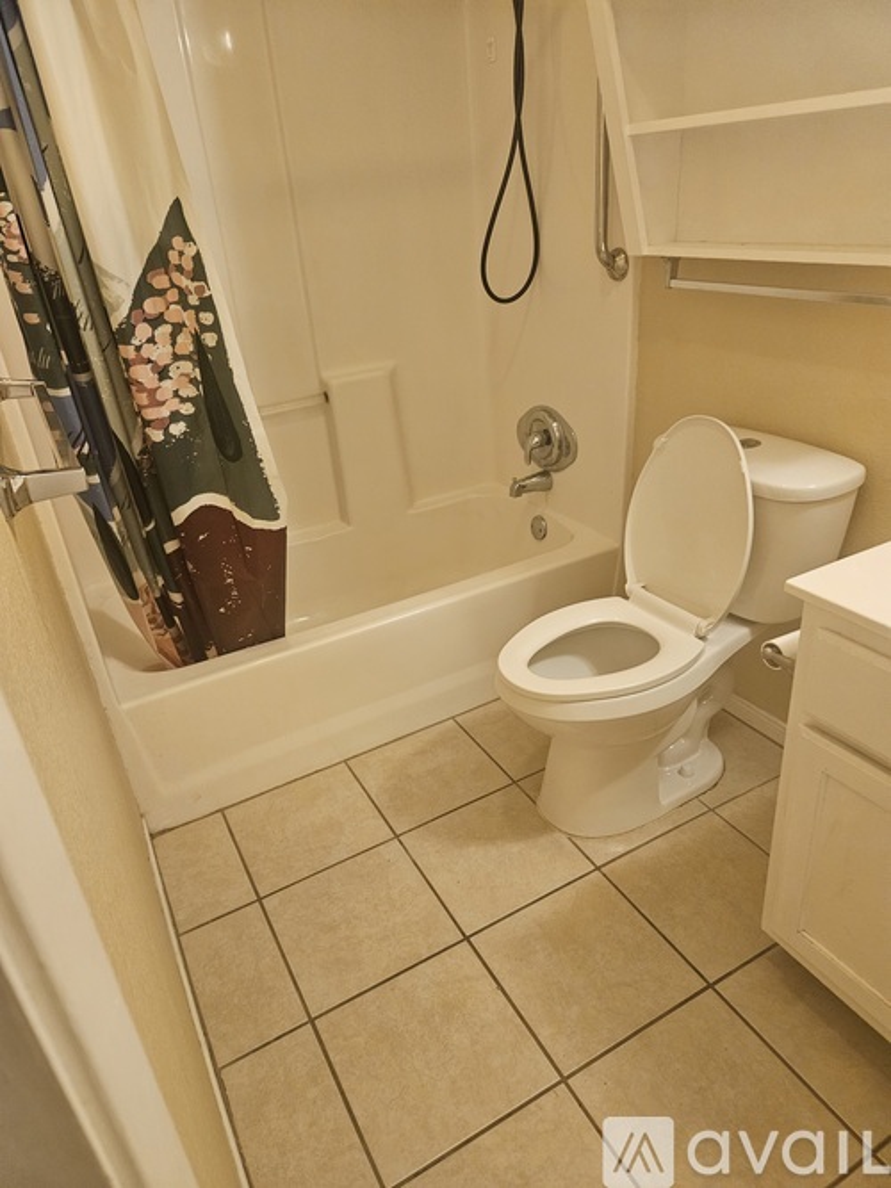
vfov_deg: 73.9
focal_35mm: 23
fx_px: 790
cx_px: 446
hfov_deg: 58.9
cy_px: 594
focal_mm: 5.4
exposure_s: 1/60
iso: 500
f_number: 1.8
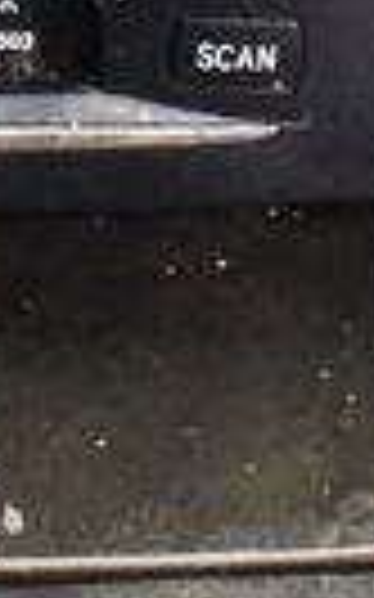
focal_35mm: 177
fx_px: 2890
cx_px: -135
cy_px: -198
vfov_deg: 11.5
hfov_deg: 7.3
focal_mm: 18
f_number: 3.5
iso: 9000
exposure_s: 1/60
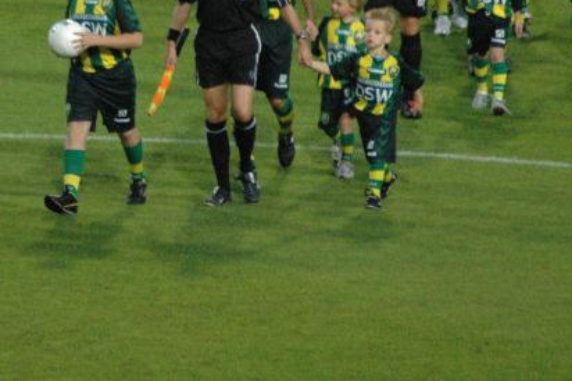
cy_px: 40
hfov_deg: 2.8
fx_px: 11573
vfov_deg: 1.9
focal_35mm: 729
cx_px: 133
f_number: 5.3
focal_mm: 250
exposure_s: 1/125
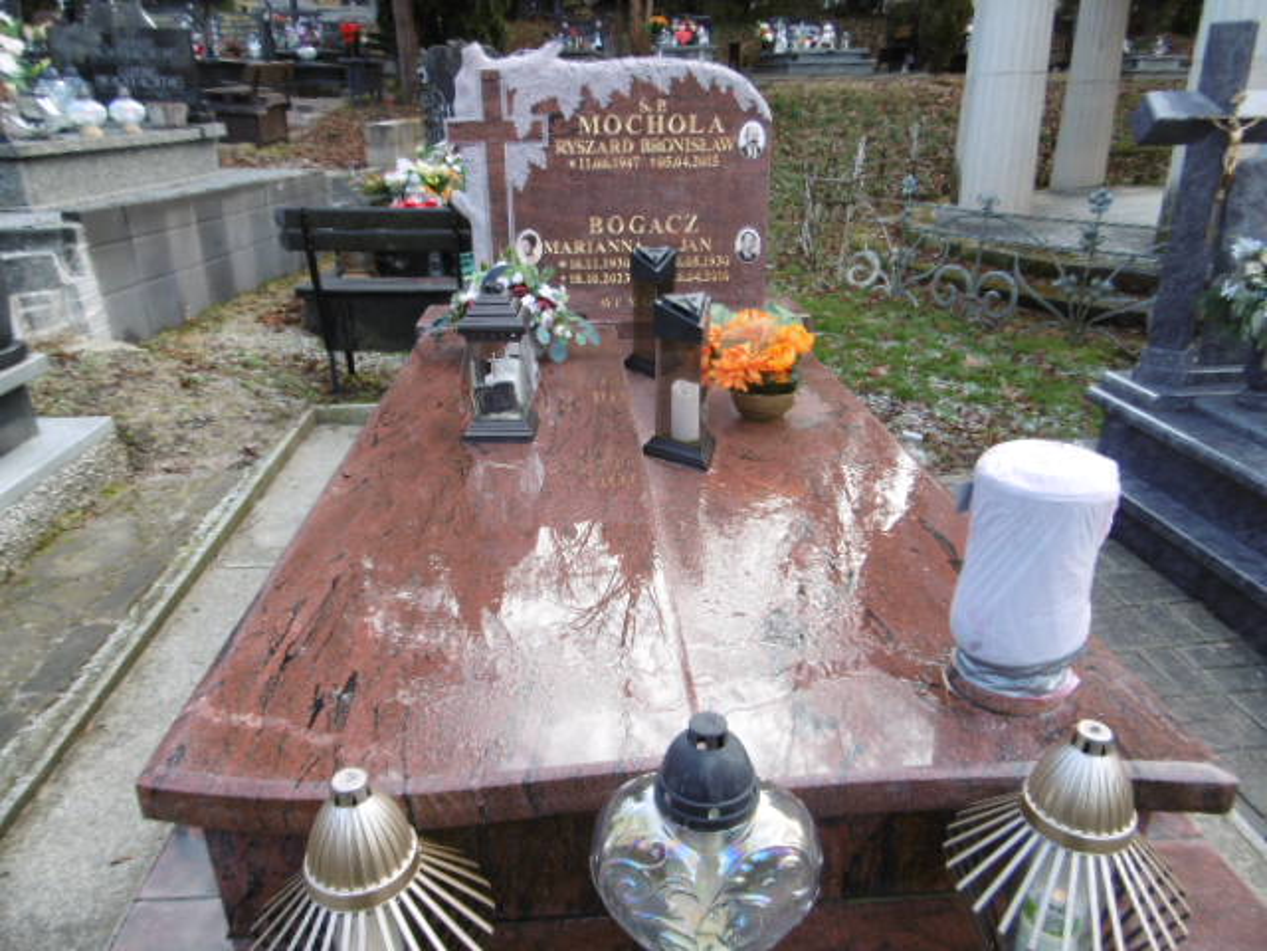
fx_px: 878
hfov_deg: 71.6
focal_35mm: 24
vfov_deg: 56.8
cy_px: 476
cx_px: 634
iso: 100
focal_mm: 4.3
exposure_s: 1/100
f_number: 3.1
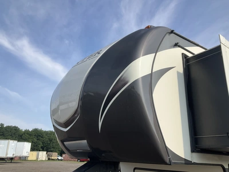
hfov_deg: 61.7
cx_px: 114
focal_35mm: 29
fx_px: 192
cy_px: 86
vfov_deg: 48.2
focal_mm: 3
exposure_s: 1/1912
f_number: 1.8
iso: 25
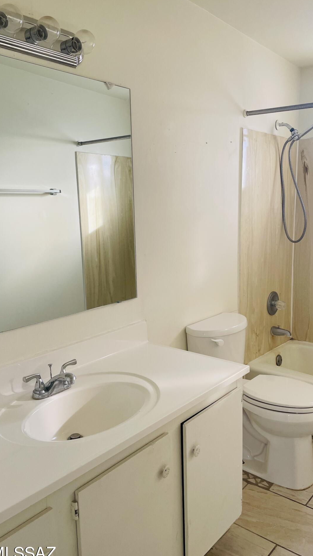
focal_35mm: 30
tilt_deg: -8.4
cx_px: 157
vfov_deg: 64.3
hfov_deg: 38.9
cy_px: 286
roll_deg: +1.9
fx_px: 443
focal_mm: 4.2
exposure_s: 1/121
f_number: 1.6
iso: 100
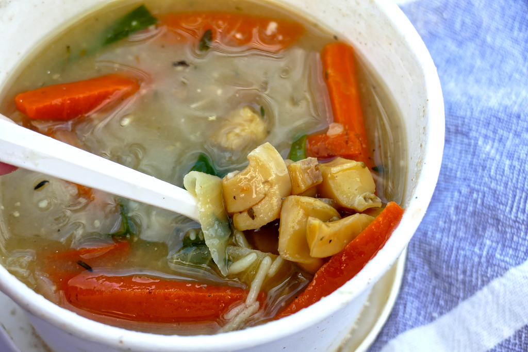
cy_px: 176
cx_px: 264
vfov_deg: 13.4
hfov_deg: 20.0
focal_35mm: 102
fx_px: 1496
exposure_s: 1/250
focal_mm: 37.1
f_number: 3.8
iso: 125
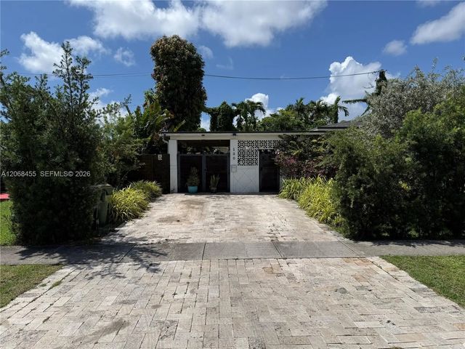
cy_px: 174
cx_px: 232
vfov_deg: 56.8
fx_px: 322
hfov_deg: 71.6
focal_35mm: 24
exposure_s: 1/8130
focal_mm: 6.76
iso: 80
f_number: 1.78
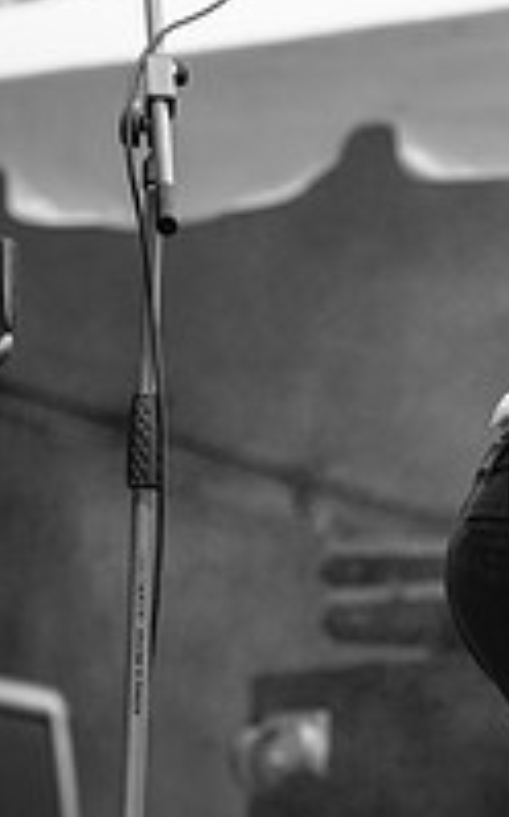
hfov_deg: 4.3
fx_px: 6740
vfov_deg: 6.9
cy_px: 478
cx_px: 1018
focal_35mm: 303
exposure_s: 1/320
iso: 200
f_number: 2.8
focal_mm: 102
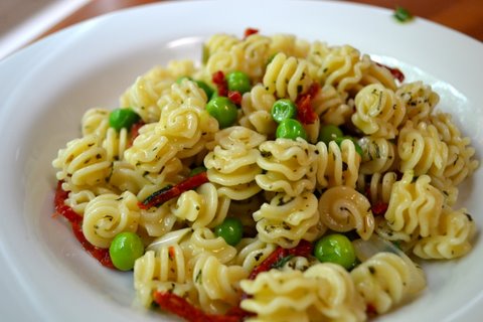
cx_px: 242
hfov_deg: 53.1
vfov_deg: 36.9
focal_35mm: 36
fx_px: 483
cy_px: 161
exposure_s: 1/60
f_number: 4
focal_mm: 24
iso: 720
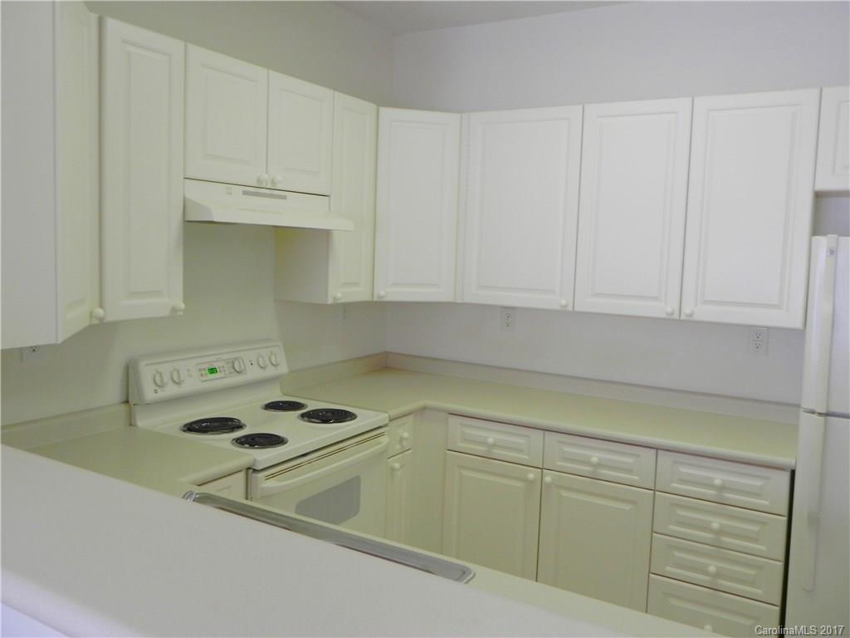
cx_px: 425
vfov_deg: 48.2
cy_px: 319
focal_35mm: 29
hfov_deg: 61.7
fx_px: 712
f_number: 2.8
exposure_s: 1/30
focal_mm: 5.2
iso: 176
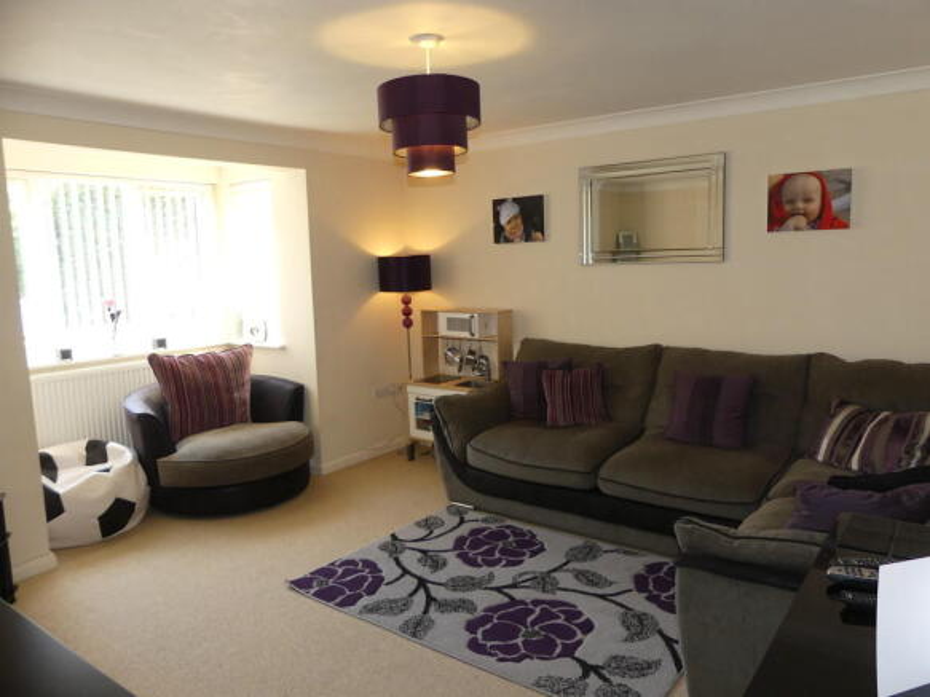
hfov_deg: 69.4
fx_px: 672
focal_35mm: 25
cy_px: 348
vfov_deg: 54.9
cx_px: 465
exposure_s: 1/60
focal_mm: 4.5
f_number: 2.8
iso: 250
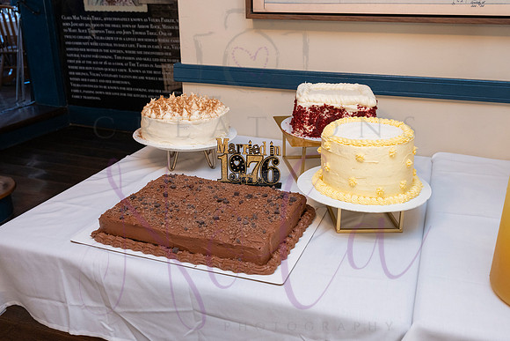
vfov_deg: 36.6
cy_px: 170
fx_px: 514
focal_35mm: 36
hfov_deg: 52.7
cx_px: 265
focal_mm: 34.5
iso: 1600
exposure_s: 1/60
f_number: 6.3
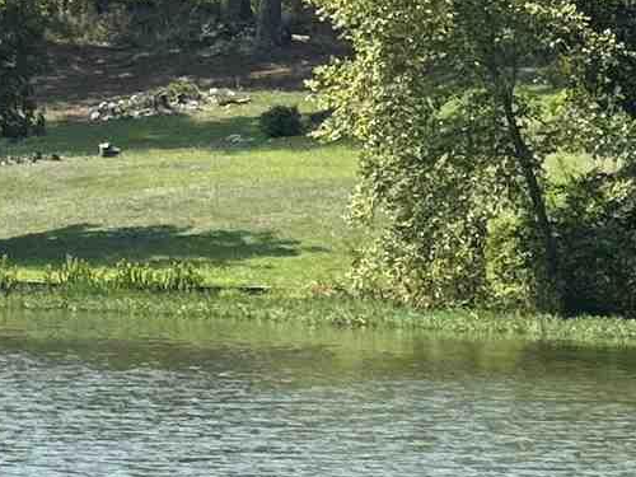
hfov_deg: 4.2
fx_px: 8690
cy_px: -27
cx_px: -340
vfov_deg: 3.1
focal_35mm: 473
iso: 32
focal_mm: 9
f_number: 2.8
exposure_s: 1/490
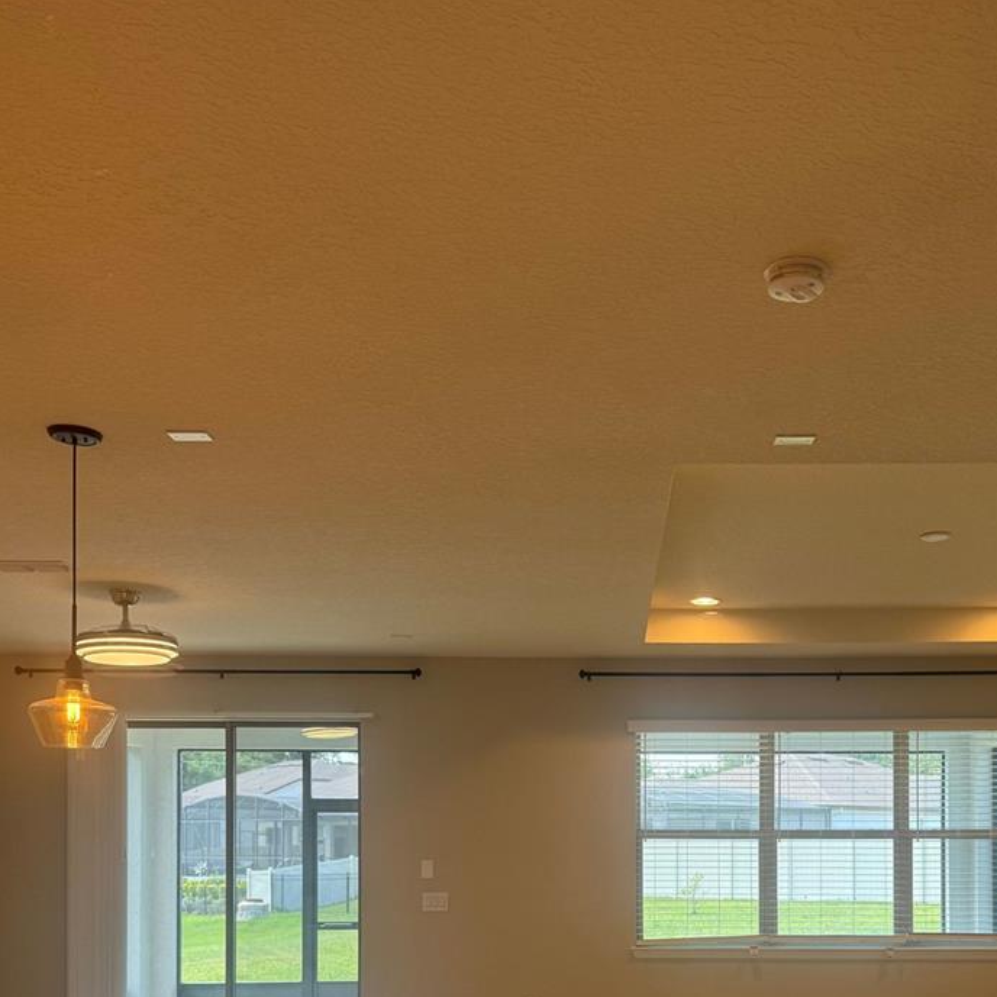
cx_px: 627
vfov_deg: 42.4
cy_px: 830
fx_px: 1206
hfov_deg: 44.5
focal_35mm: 37
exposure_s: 1/131
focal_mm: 6.76
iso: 125
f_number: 1.78
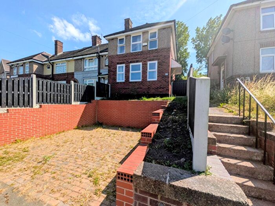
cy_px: 103
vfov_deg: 85.7
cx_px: 138
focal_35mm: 14
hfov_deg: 102.1
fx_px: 111
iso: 47
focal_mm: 1.85
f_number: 2.2
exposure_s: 1/1577
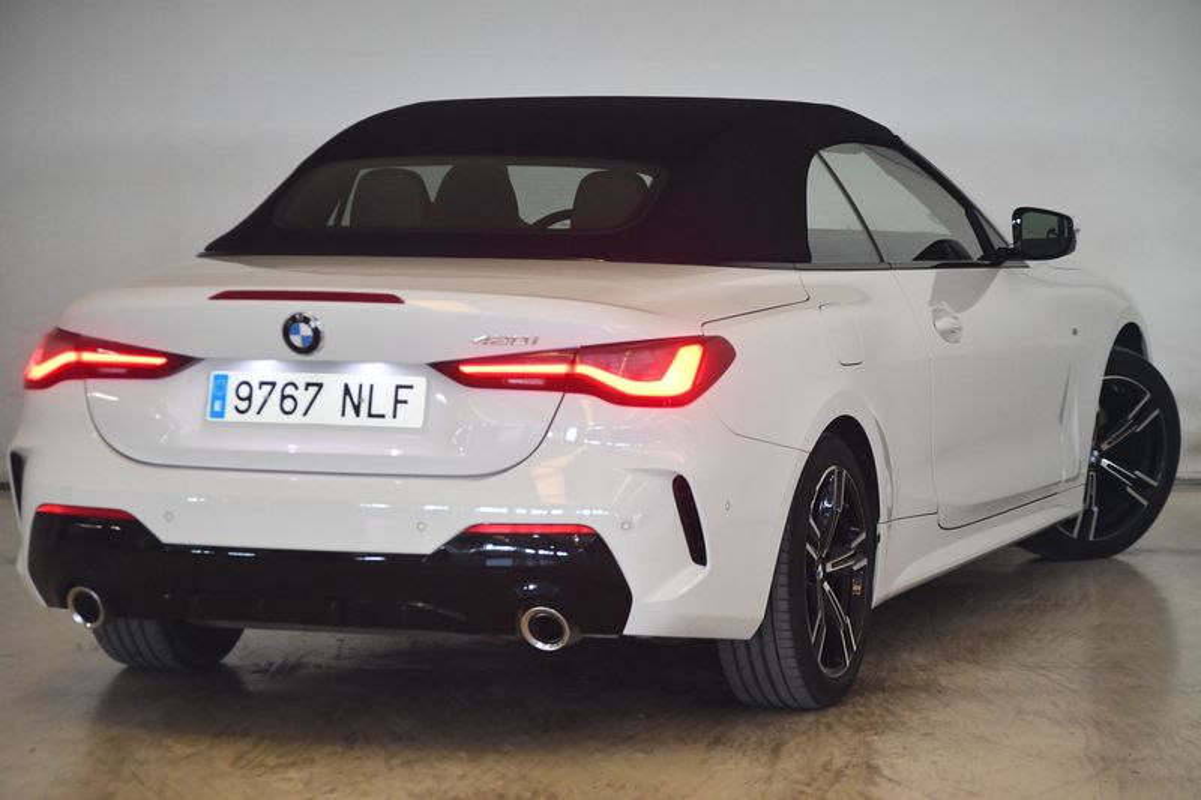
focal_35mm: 123
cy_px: 400
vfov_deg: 11.1
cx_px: 600
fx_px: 4102
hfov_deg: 16.7
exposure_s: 1/200
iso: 3200
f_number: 4.2
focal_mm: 82
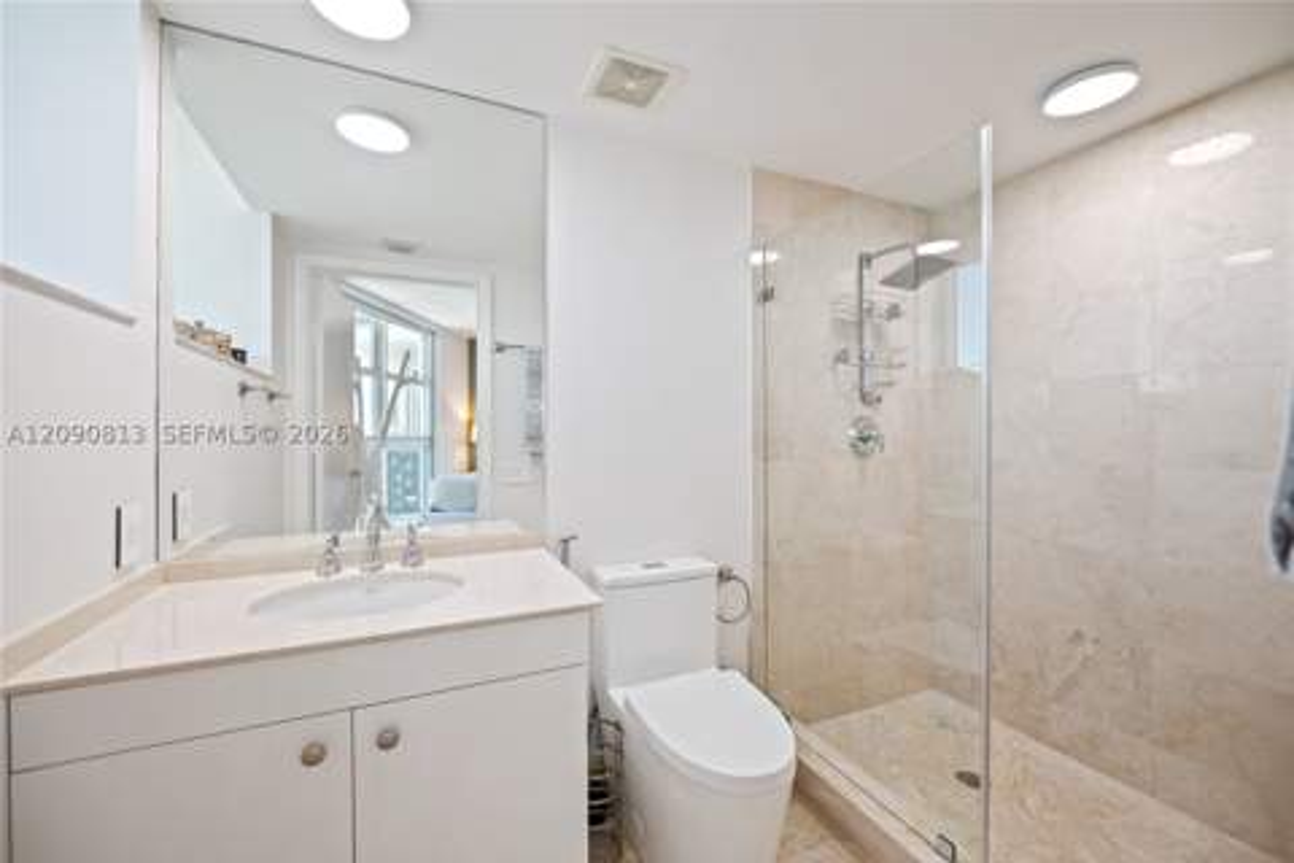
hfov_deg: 104.3
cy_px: 432
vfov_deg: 81.2
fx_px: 503
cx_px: 647
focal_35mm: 14
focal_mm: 14
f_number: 2.8
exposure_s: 1/30
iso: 100
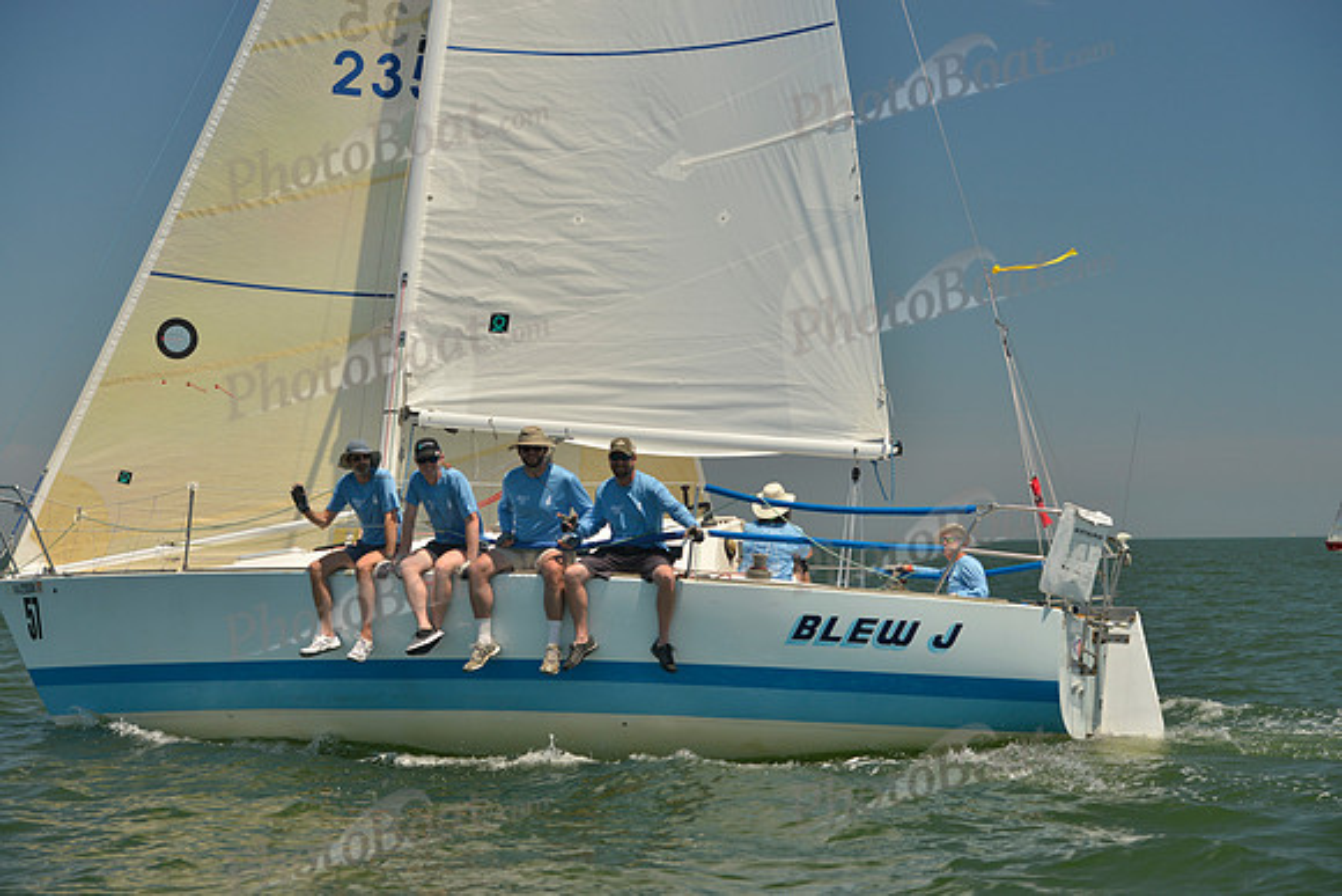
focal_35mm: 70
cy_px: 448
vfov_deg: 19.5
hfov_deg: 28.8
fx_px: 2610
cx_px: 671
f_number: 7.1
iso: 200
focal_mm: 70
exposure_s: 1/640
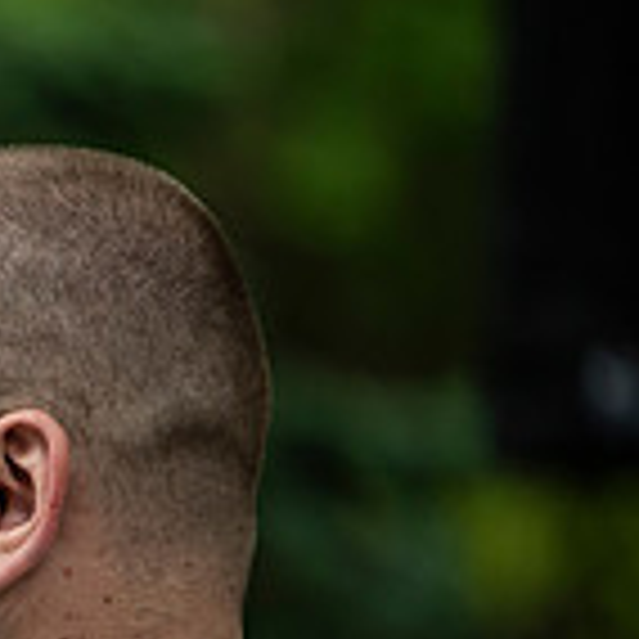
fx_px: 14536
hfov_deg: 2.5
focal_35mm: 696
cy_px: 754
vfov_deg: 2.5
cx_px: -648
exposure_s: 1/200
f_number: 2.8
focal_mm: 200
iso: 320
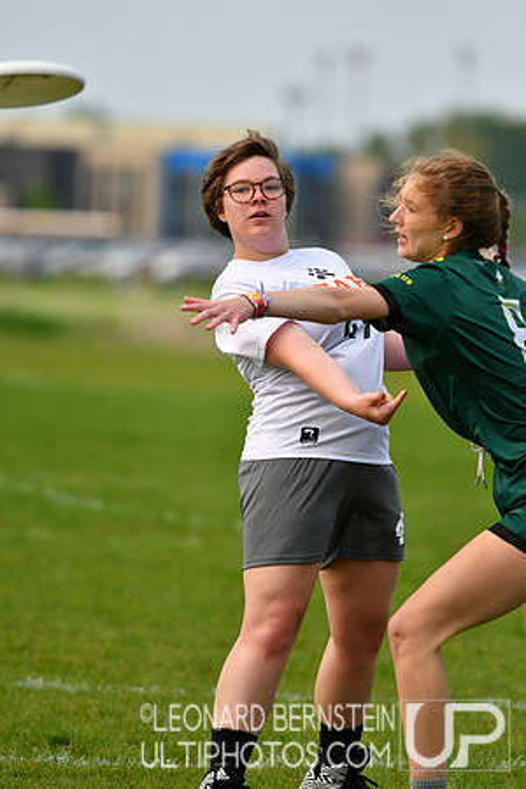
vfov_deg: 4.6
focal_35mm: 450
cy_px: 394
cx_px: 263
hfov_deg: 3.1
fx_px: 9862
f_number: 4
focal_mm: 300
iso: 450
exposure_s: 1/3200
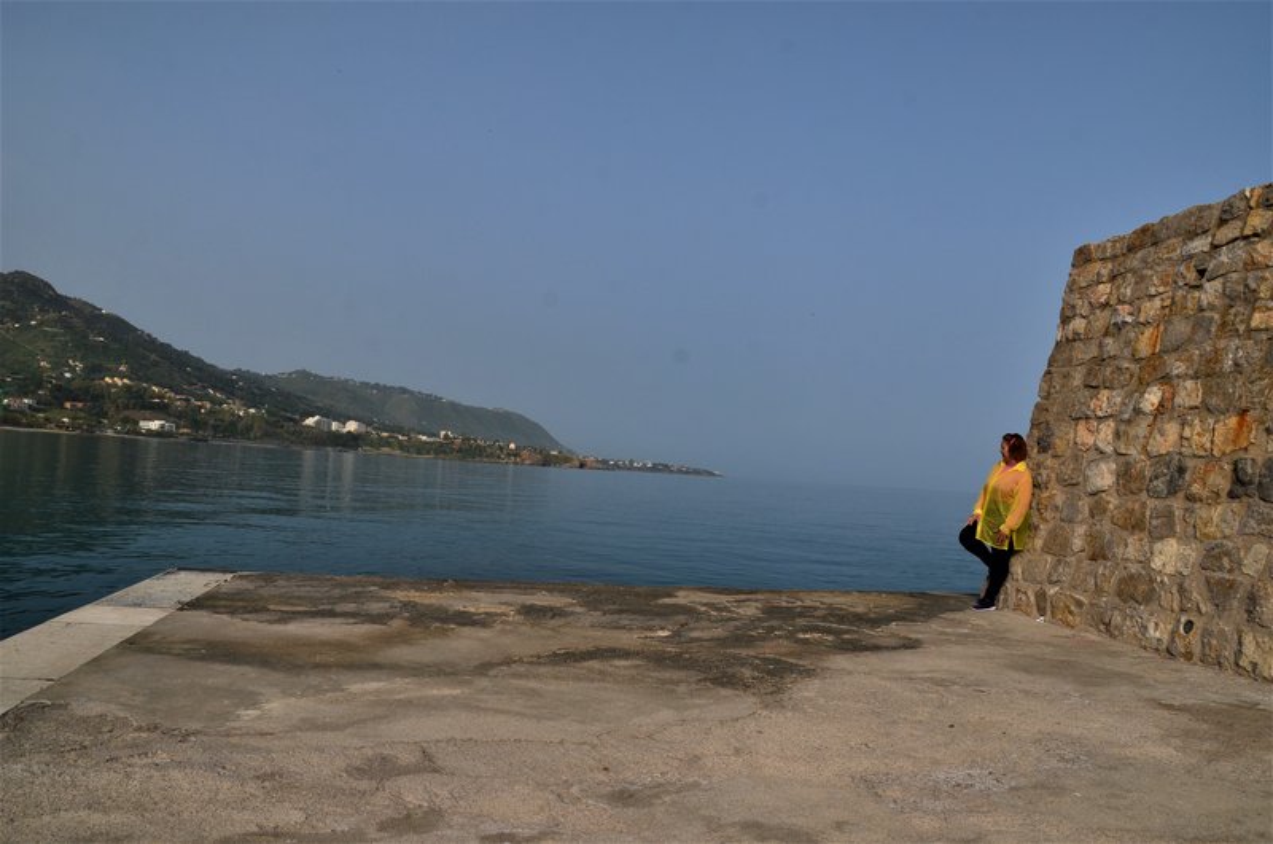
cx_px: 636
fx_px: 953
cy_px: 422
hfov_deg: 67.5
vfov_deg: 47.7
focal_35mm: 27
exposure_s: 1/250
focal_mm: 18
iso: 250
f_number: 10
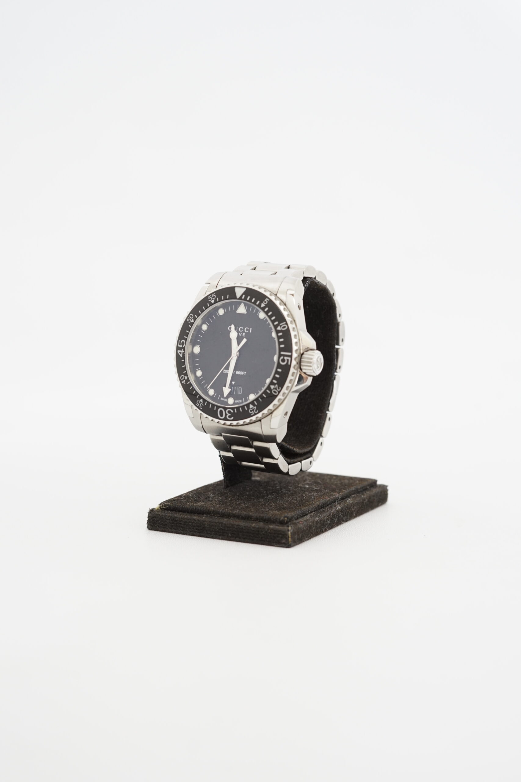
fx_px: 1085
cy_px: 391
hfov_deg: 27.0
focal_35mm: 50
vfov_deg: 39.6
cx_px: 260
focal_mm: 50
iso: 800
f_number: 6.3
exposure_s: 1/13
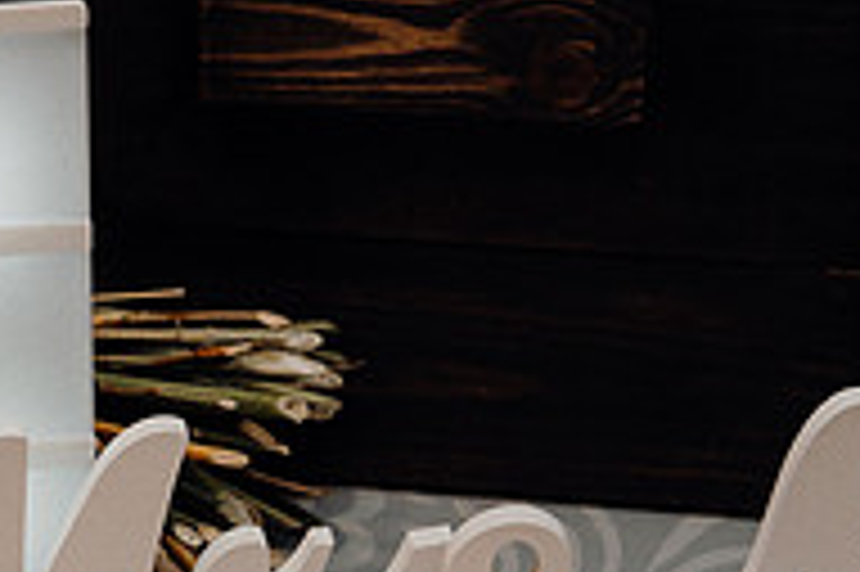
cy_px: 358
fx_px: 3485
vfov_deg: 9.4
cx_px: 99
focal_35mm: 146
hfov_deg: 13.9
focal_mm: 48
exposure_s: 1/125
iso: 1000
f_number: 3.5
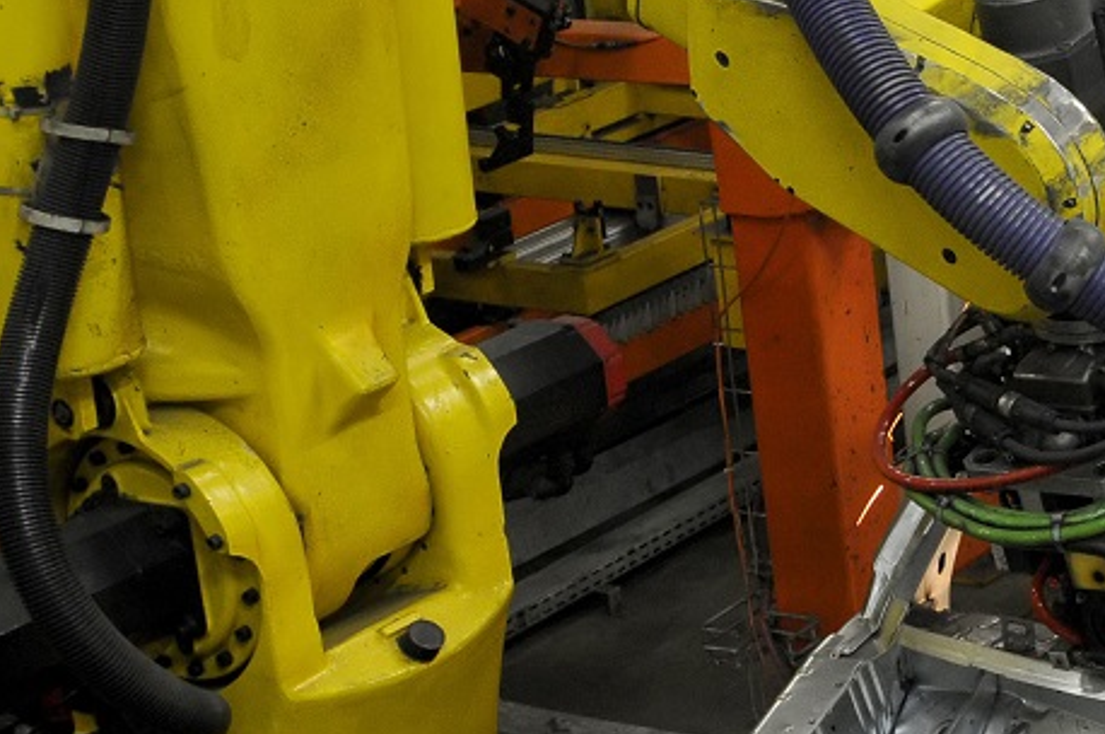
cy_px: 286
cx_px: 1569
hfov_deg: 16.1
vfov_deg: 11.6
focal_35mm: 118
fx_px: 3617
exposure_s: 1/20
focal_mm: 24
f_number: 4
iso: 800
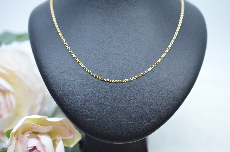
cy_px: 76
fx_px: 383
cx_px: 115
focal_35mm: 60
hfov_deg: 33.5
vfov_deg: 22.5
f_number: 4
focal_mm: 40
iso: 2500
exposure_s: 1/1000
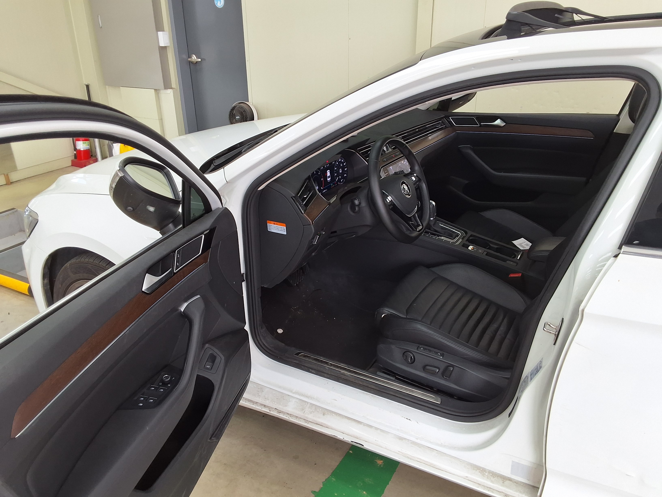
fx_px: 535
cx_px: 331
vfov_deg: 49.7
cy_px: 248
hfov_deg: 63.4
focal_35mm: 28
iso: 50
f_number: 1.9
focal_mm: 2.91
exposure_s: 1/120
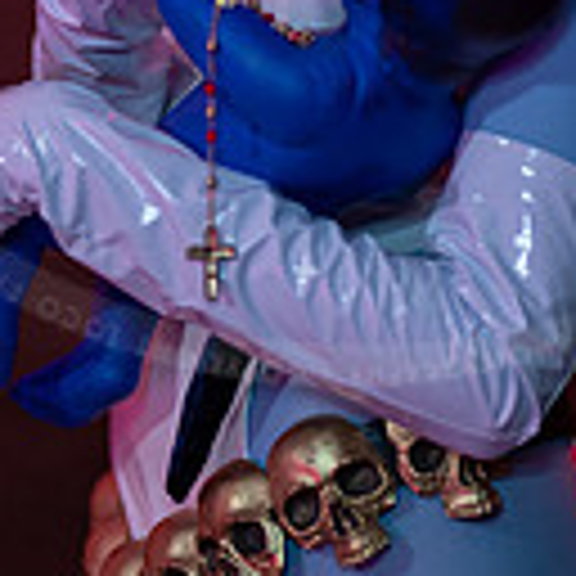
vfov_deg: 6.8
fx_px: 4763
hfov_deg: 6.9
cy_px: -198
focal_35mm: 253
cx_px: 297
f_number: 1.2
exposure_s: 1/250
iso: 1000
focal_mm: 85
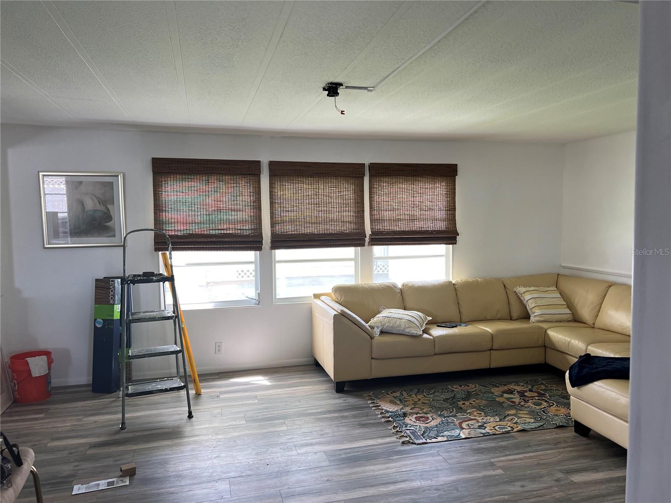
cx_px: 336
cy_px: 252
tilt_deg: -4.0
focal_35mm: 26
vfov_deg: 53.1
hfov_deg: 67.3
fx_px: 504
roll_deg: +0.6
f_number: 1.5
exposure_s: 1/118
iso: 125
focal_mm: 5.7
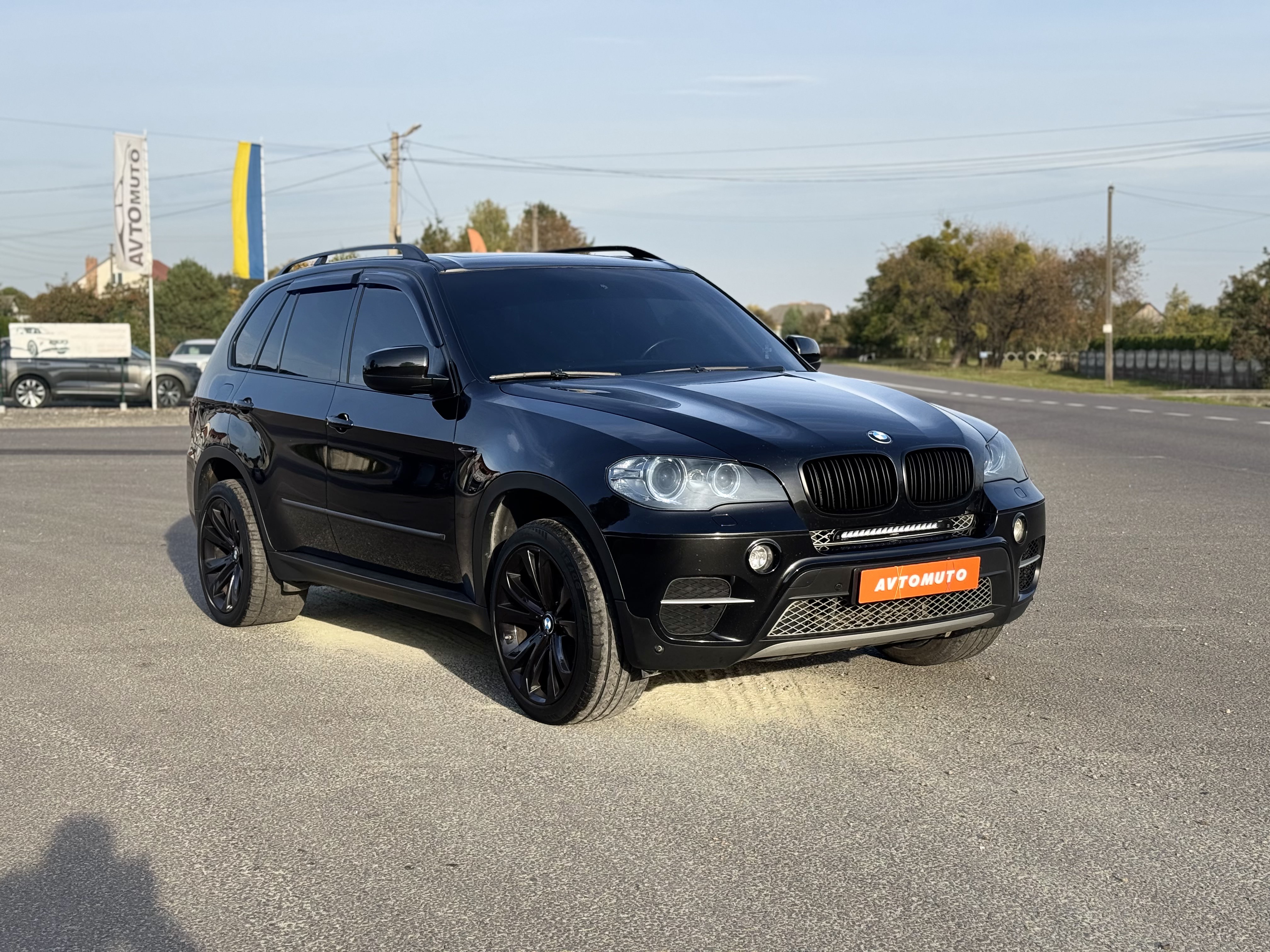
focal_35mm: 48
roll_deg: -0.4
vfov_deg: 30.3
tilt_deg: -4.1
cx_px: 635
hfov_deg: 39.7
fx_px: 1761
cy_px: 476
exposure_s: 1/1524
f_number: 1.78
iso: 64
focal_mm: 6.76
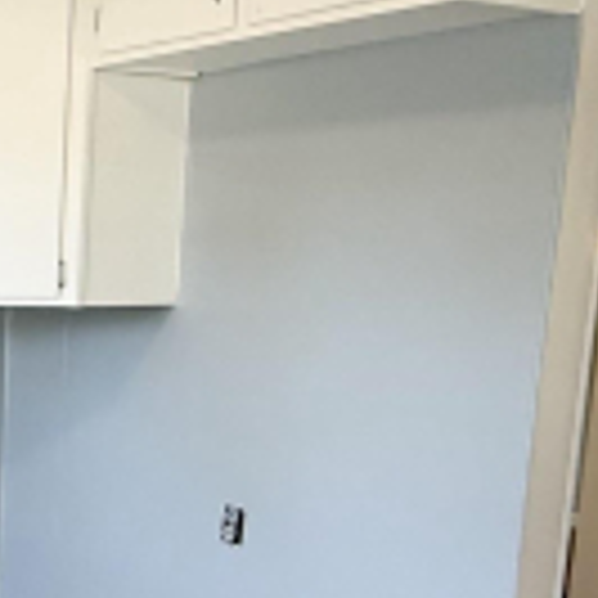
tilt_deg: -8.3
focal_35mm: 62
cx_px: -236
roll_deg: -0.7
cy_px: 450
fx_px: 1212
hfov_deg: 23.5
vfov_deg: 27.3
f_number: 2.2
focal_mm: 2.22
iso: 125
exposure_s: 1/120
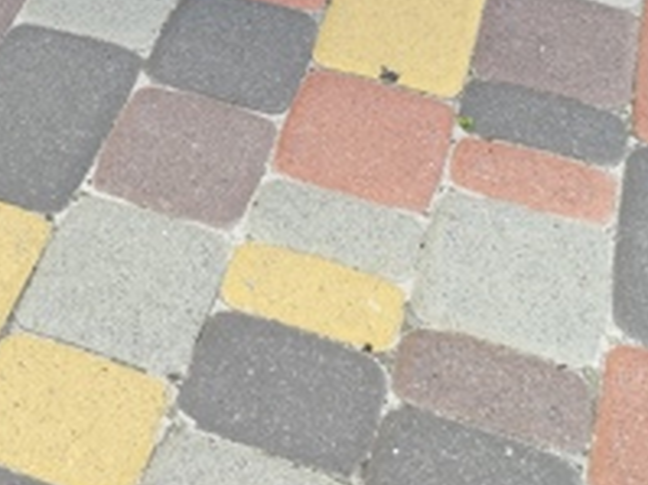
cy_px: -229
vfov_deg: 17.9
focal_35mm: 74
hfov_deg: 25.8
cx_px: 111
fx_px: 1384
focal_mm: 6.19
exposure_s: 1/100
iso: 320
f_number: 1.65
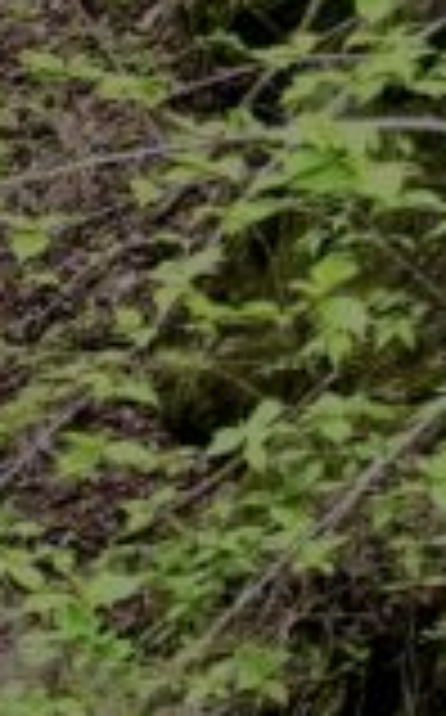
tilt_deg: -23.0
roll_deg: -6.1
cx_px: -1216
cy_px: 1018
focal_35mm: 178
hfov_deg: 6.3
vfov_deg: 11.4
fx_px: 3471
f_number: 1.6
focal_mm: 5.96
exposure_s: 1/156
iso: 32
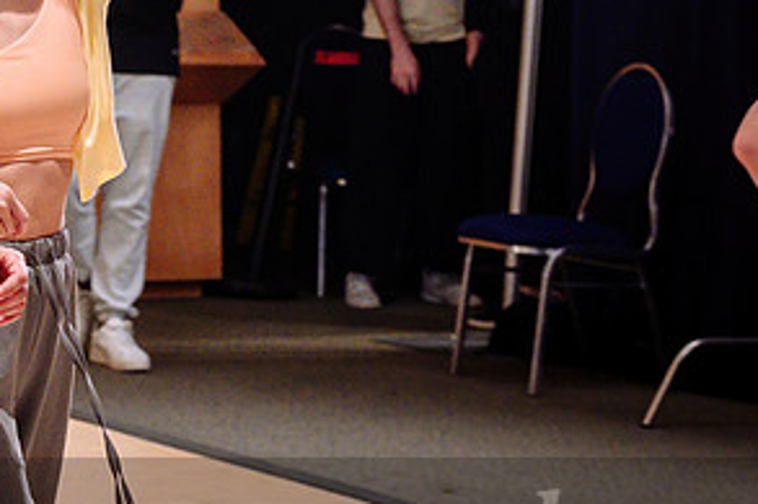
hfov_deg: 12.9
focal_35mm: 156
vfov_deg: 8.8
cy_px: 211
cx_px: -67
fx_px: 3283
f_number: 3.2
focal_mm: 41
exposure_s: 1/160
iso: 1250
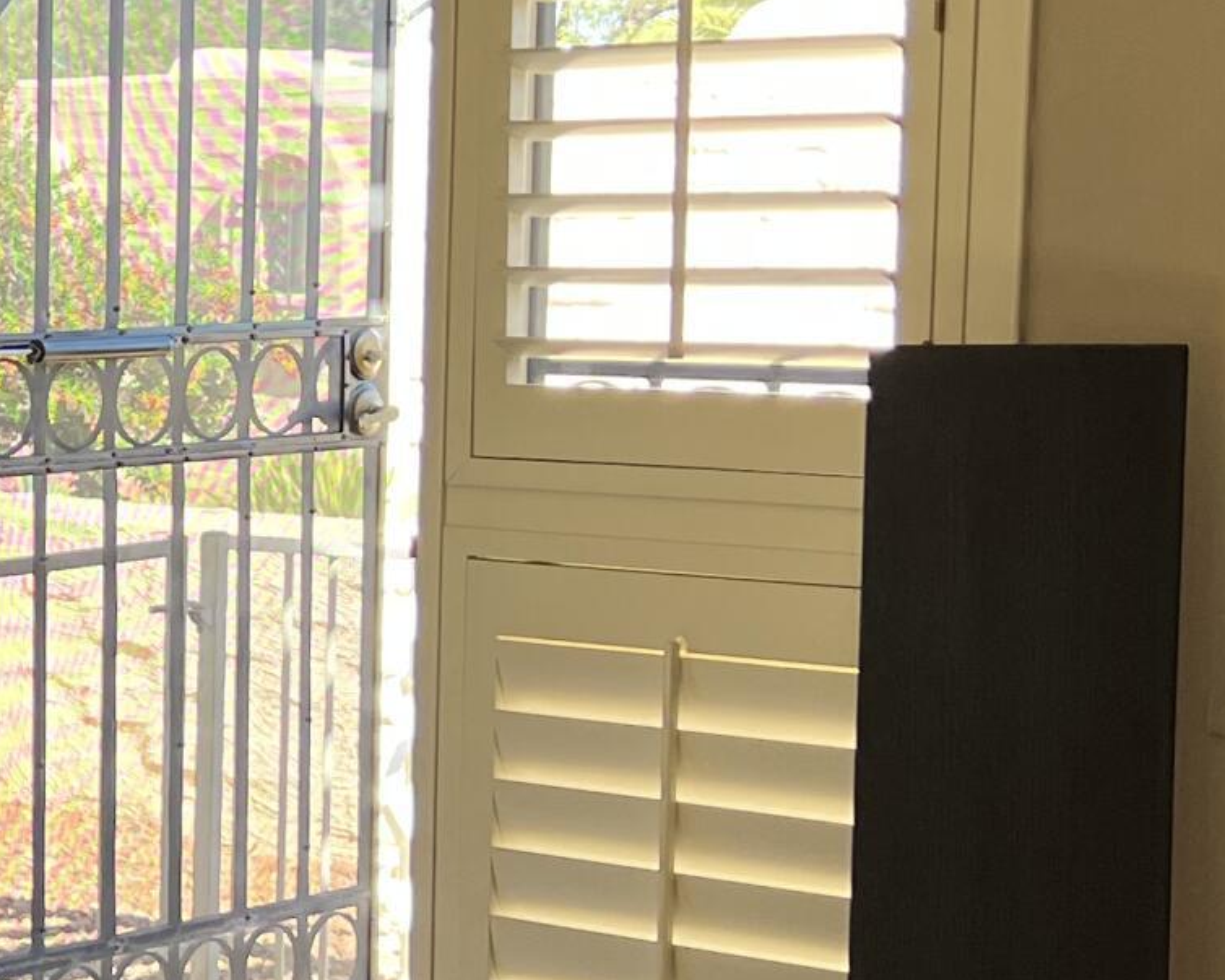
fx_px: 3661
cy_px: 631
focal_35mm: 101
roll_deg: +0.6
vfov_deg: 15.2
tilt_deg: -6.8
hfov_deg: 17.7
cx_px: -403
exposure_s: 1/161
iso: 64
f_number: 1.5
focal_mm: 5.7
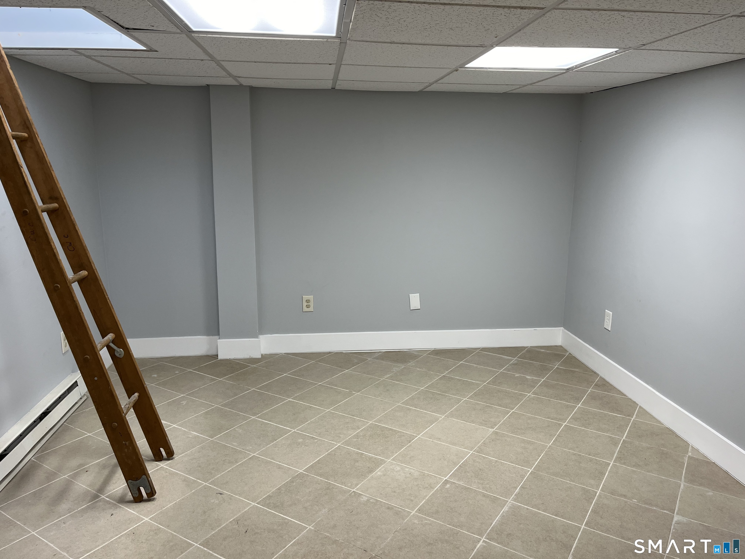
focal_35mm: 26
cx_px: 372
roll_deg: -0.7
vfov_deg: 53.1
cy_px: 280
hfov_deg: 67.3
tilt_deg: -12.7
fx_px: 560
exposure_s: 1/120
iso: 80
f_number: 1.6
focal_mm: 5.1
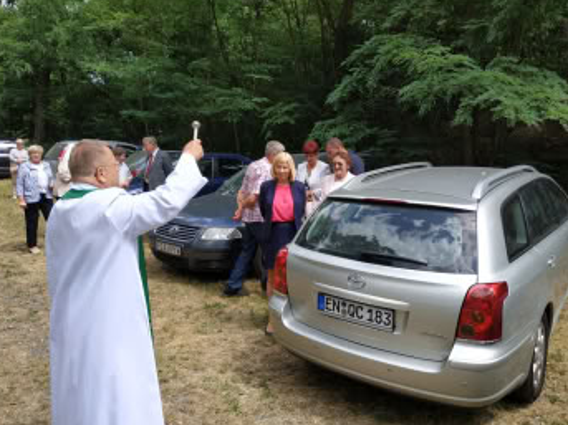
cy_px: 187
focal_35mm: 28
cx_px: 295
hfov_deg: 63.4
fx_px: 459
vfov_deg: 49.6
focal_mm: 3.94
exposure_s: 1/1369
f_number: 1.9
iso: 200
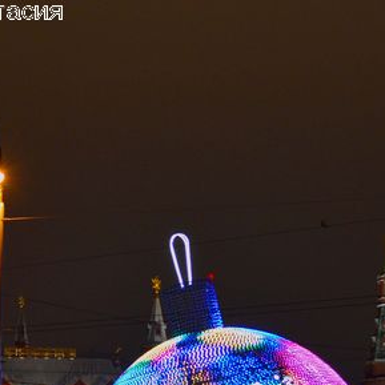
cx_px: 185
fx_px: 1296
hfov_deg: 16.9
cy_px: 376
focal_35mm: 103
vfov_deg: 16.6
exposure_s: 1/25
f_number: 4.2
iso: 400
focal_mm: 26
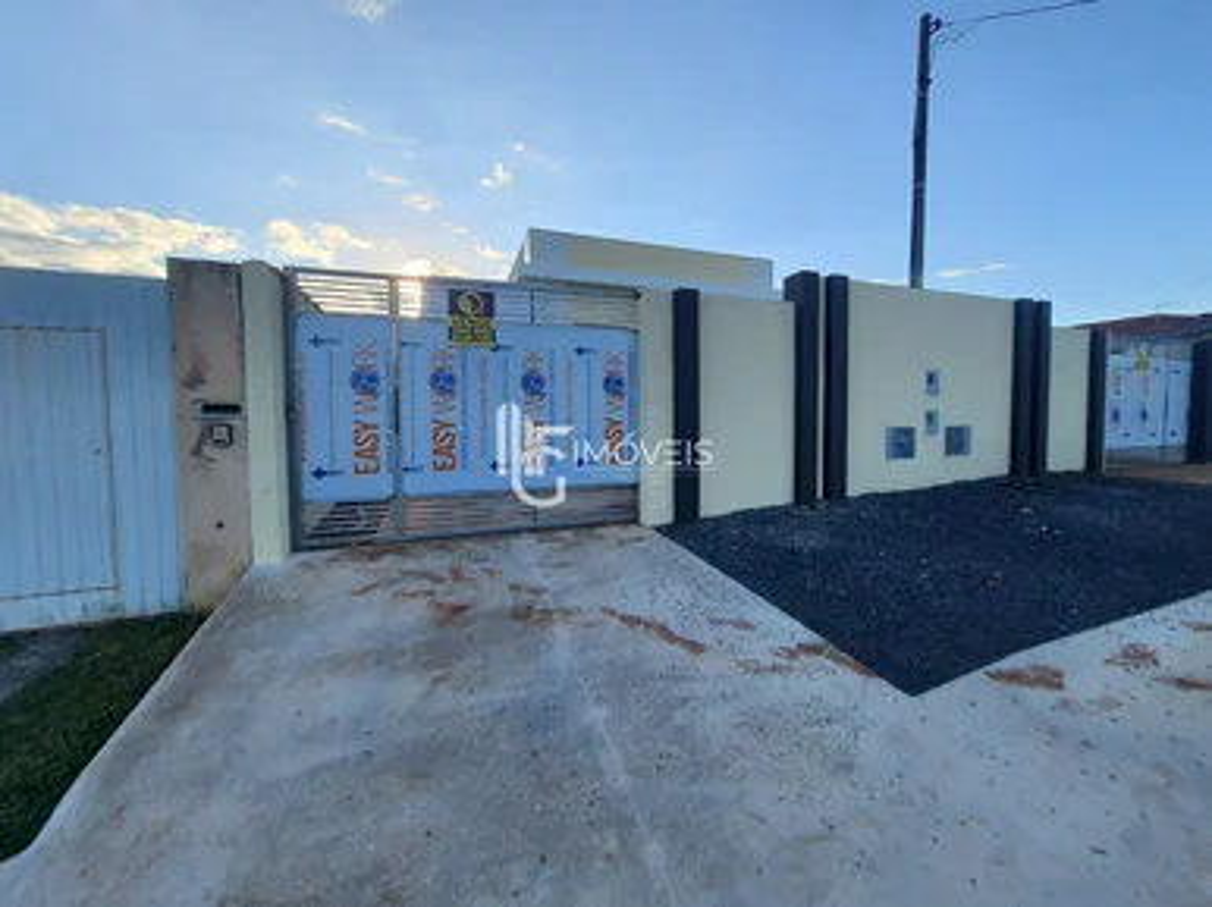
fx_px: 455
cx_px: 606
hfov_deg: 106.2
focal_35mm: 13
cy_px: 454
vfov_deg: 89.9
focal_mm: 1.74
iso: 50
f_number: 2.2
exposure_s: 1/736
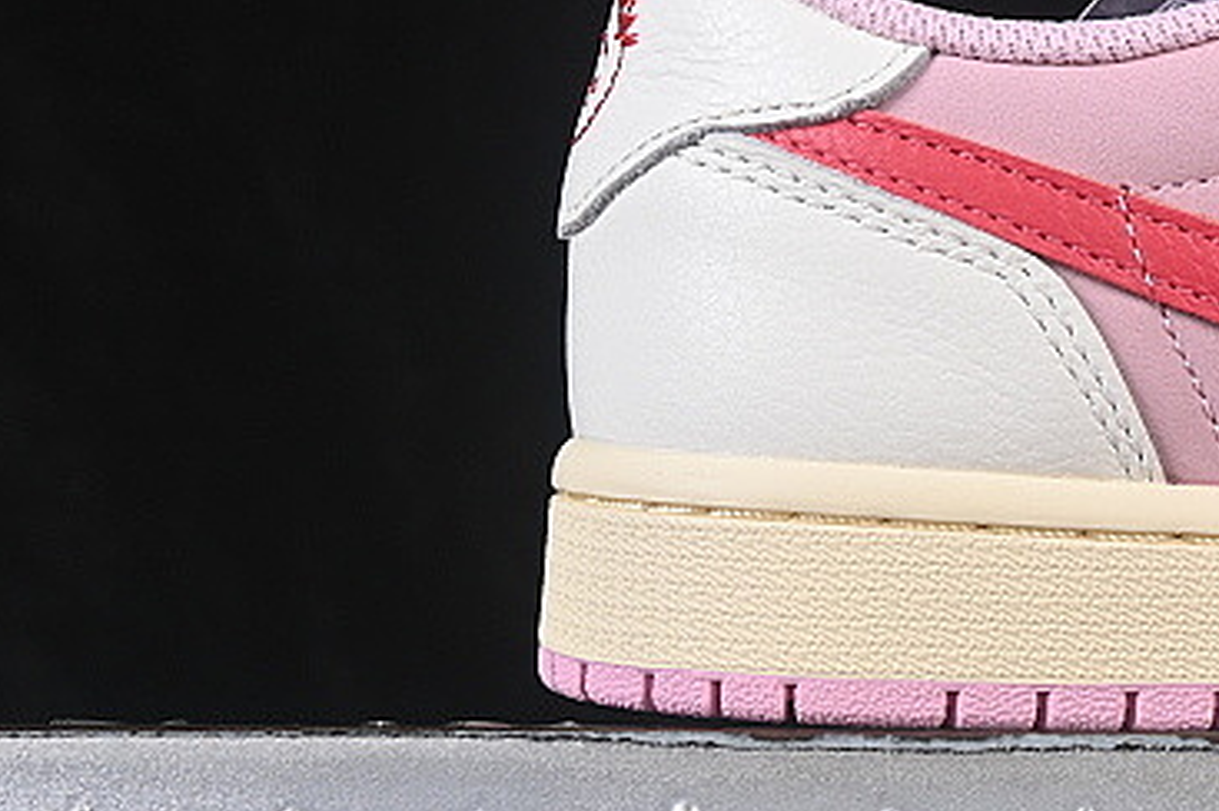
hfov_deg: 9.1
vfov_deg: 6.2
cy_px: -10
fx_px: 7476
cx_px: 1717
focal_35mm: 221
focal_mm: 50
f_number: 8
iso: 160
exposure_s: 1/80
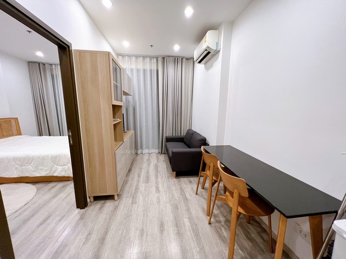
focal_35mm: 13
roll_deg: -0.6
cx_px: 173
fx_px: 130
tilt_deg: -8.7
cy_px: 130
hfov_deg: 106.2
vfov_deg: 89.9
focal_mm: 1.57
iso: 250
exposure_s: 1/63
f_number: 1.8
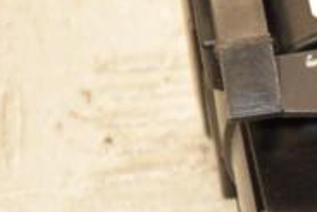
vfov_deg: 2.7
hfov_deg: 4.0
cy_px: 133
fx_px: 4526
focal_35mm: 514
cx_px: 498
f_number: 5.6
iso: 800
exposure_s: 1/160
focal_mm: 105
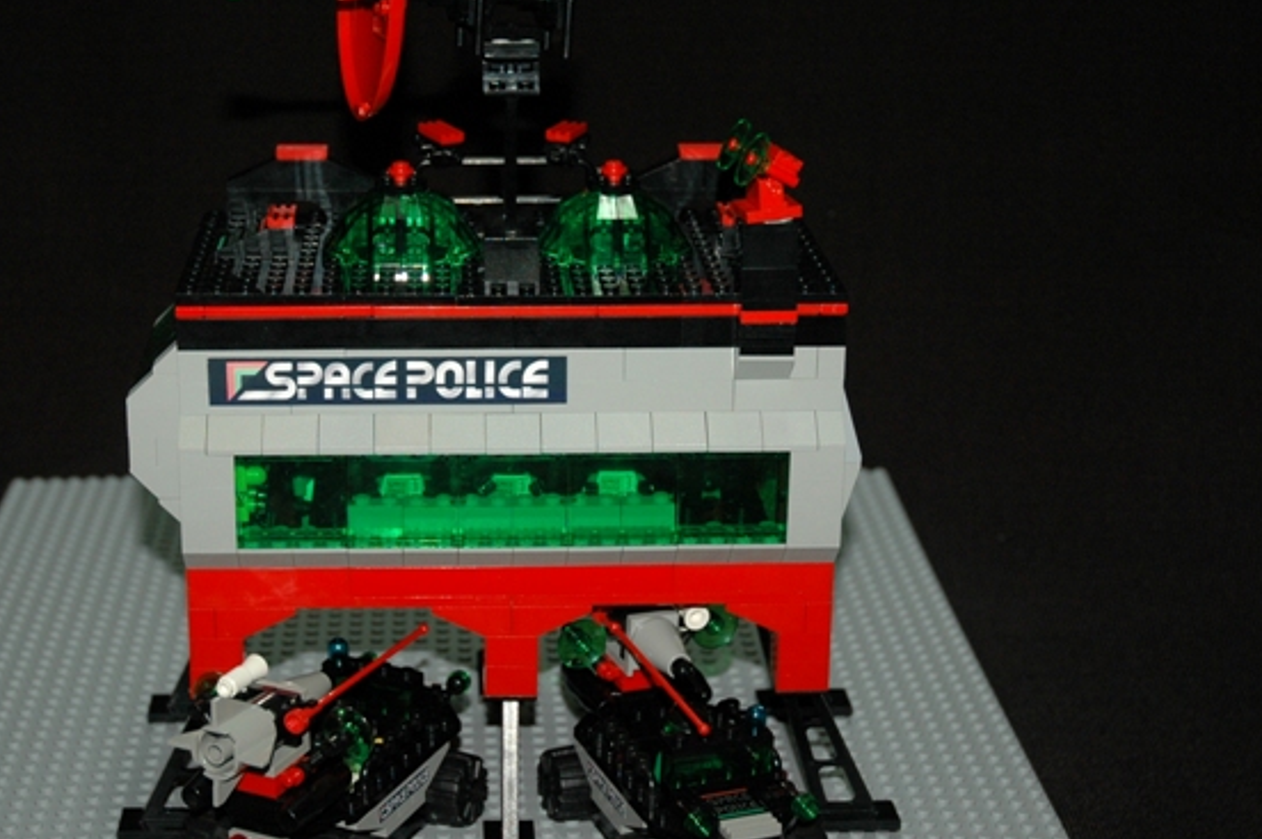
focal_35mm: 71
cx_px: 533
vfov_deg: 19.1
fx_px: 2487
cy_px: 387
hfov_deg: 28.4
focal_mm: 34
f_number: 4.2
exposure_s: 1/60
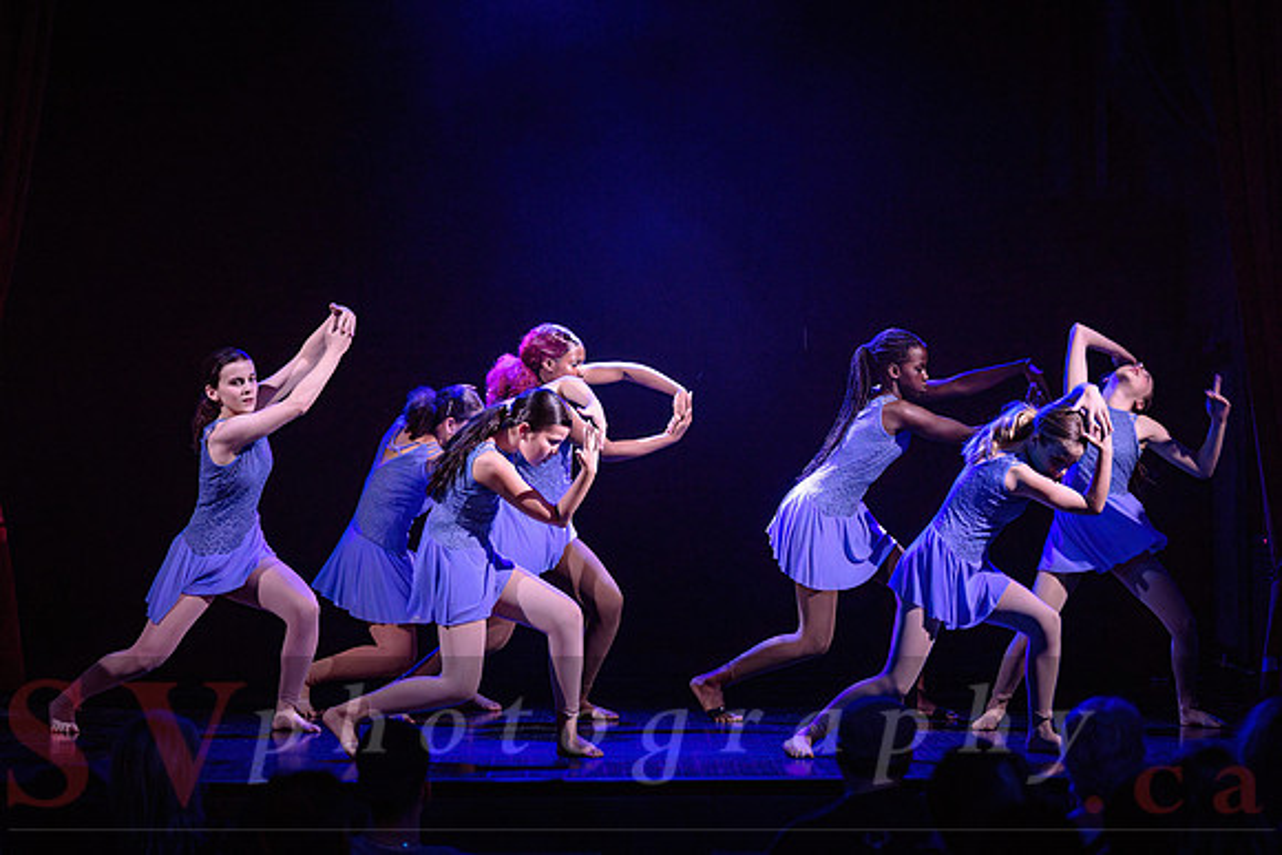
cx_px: 689
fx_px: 4451
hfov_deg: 16.4
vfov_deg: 11.0
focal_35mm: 125
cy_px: 338
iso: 1600
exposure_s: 1/200
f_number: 2.8
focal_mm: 102
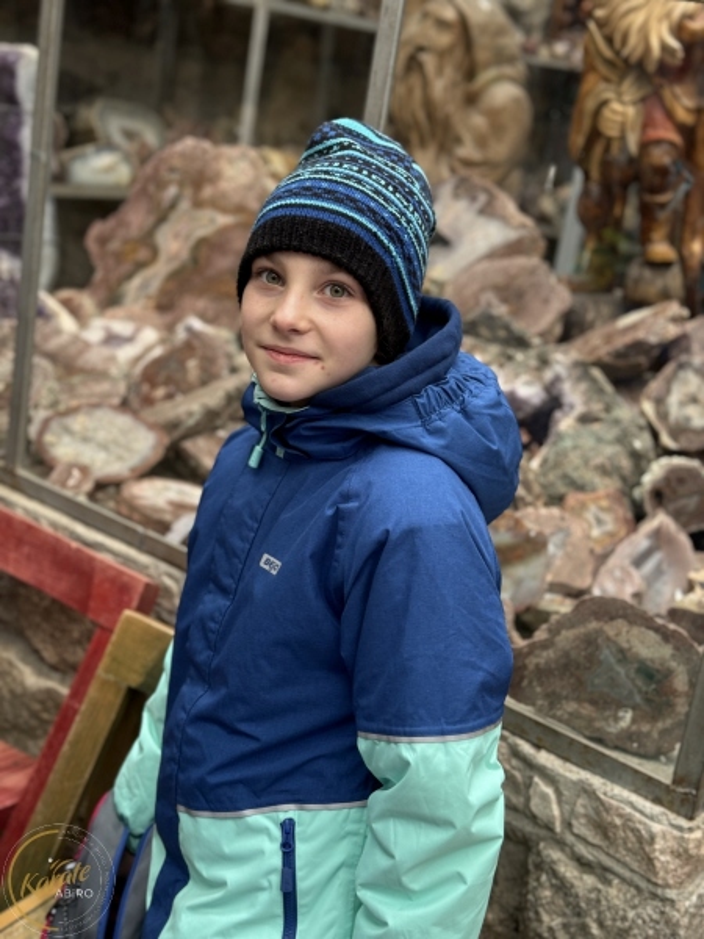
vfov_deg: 39.7
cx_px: 352
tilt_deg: -17.0
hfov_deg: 30.3
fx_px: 1302
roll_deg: -9.8
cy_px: 470
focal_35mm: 48
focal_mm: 6.86
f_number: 1.78
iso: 100
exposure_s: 1/60
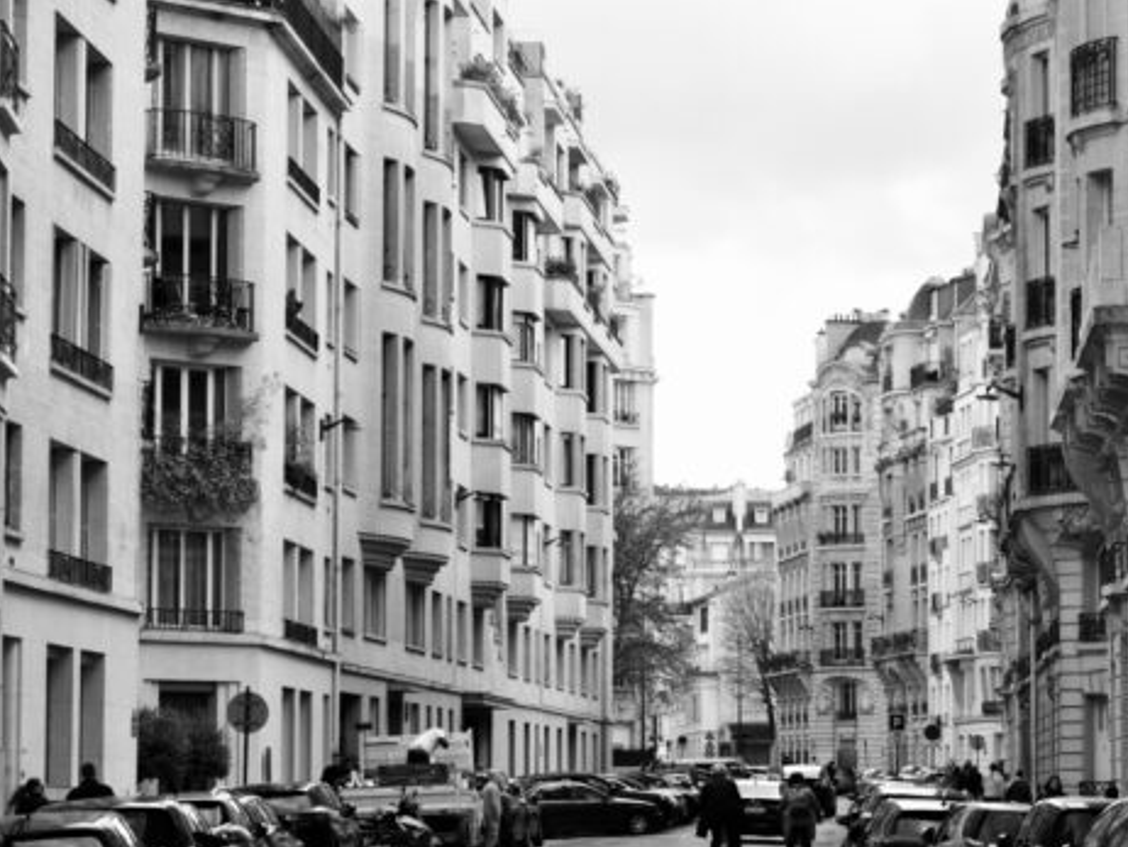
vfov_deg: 11.7
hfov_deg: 15.5
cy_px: 524
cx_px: 750
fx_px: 4141
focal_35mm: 127
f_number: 8
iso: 1600
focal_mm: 62.4
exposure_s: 1/500
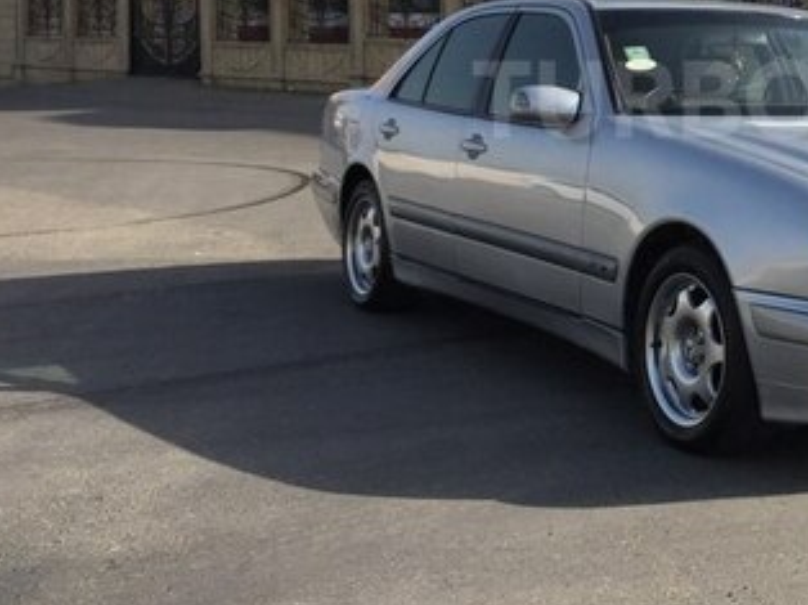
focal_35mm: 61
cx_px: 736
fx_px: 1423
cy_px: 99
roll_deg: -2.5
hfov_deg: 30.3
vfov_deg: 23.5
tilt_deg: -2.8
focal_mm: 4.15
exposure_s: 1/2083
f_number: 2.2
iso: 32
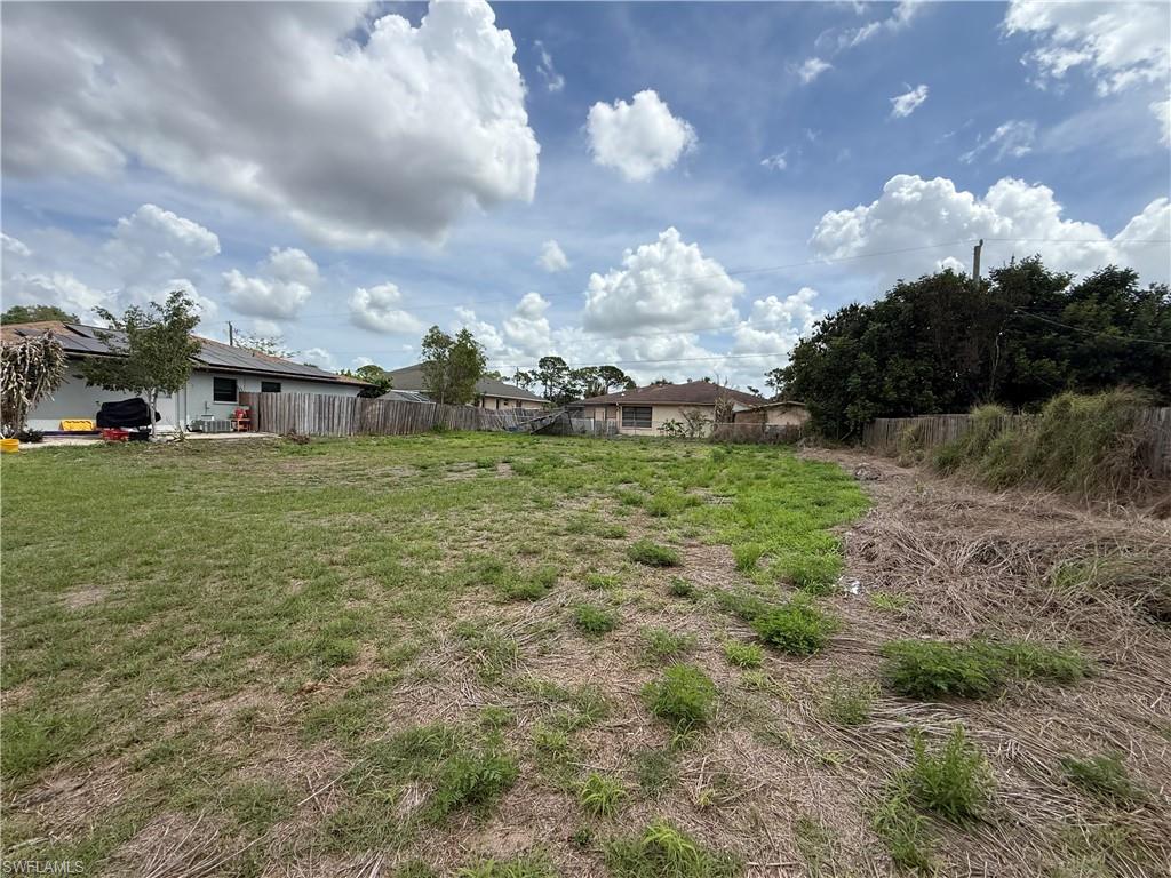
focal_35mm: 14
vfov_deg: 85.7
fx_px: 474
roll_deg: -2.3
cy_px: 439
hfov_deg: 102.1
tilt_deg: -2.9
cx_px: 586
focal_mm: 2.22
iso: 50
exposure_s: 1/2976
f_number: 2.2
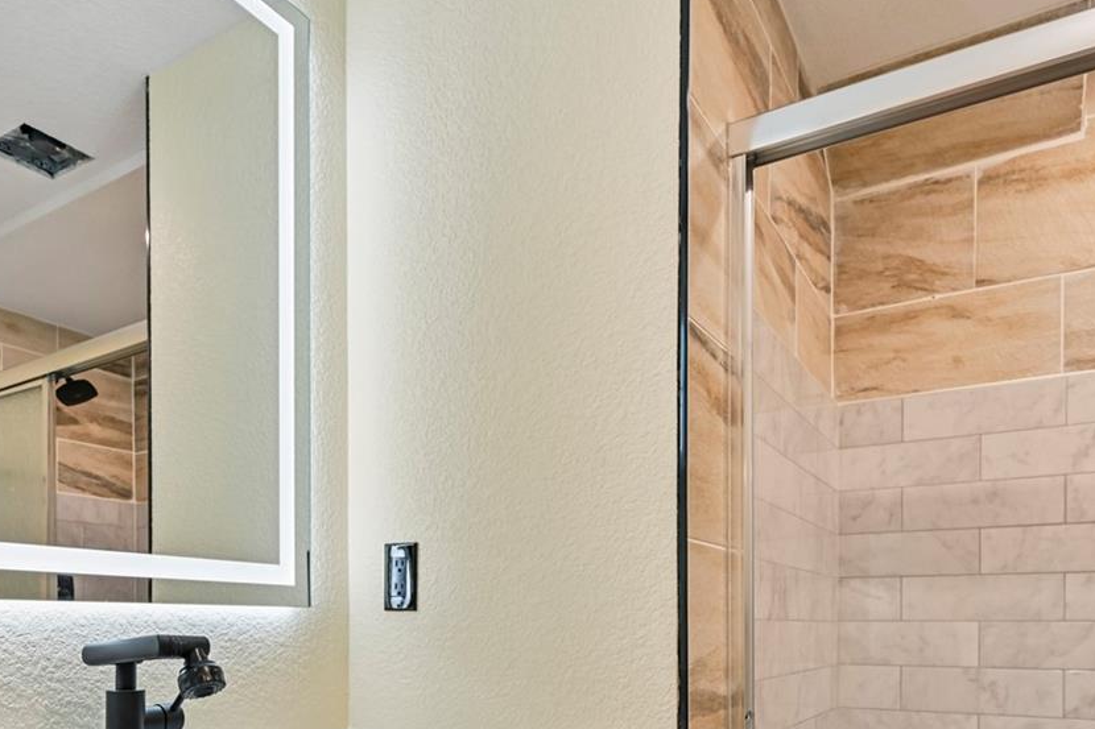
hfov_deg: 67.2
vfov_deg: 44.9
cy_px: 609
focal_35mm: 27
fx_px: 821
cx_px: 489
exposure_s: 1/15
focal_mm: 14
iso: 400
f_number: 10
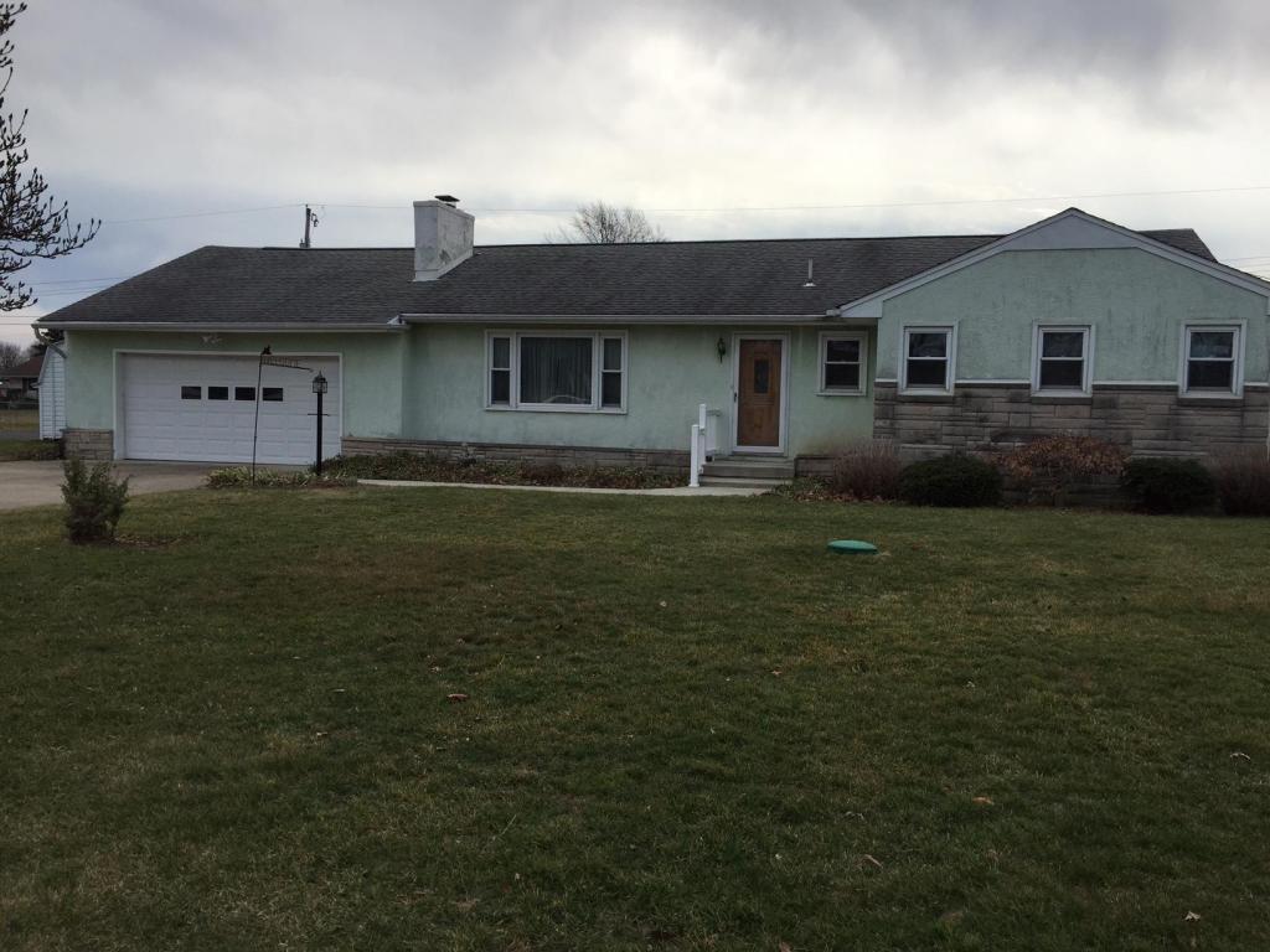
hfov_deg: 61.7
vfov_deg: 48.2
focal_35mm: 29
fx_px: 1064
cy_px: 476
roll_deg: -1.4
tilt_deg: -4.4
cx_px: 635
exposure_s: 1/2639
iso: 32
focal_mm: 4.15
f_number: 2.2
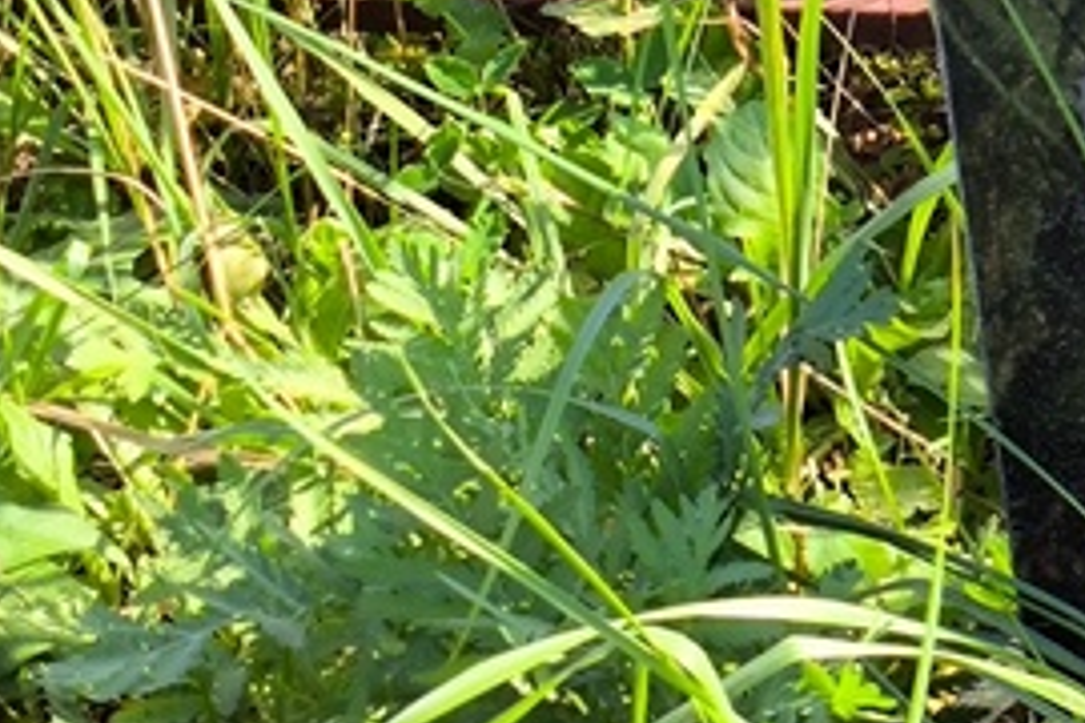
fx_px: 4641
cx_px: 1505
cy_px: -193
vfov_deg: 8.8
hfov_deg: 12.8
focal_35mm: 154
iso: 50
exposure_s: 1/303
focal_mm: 4.71
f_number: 1.7
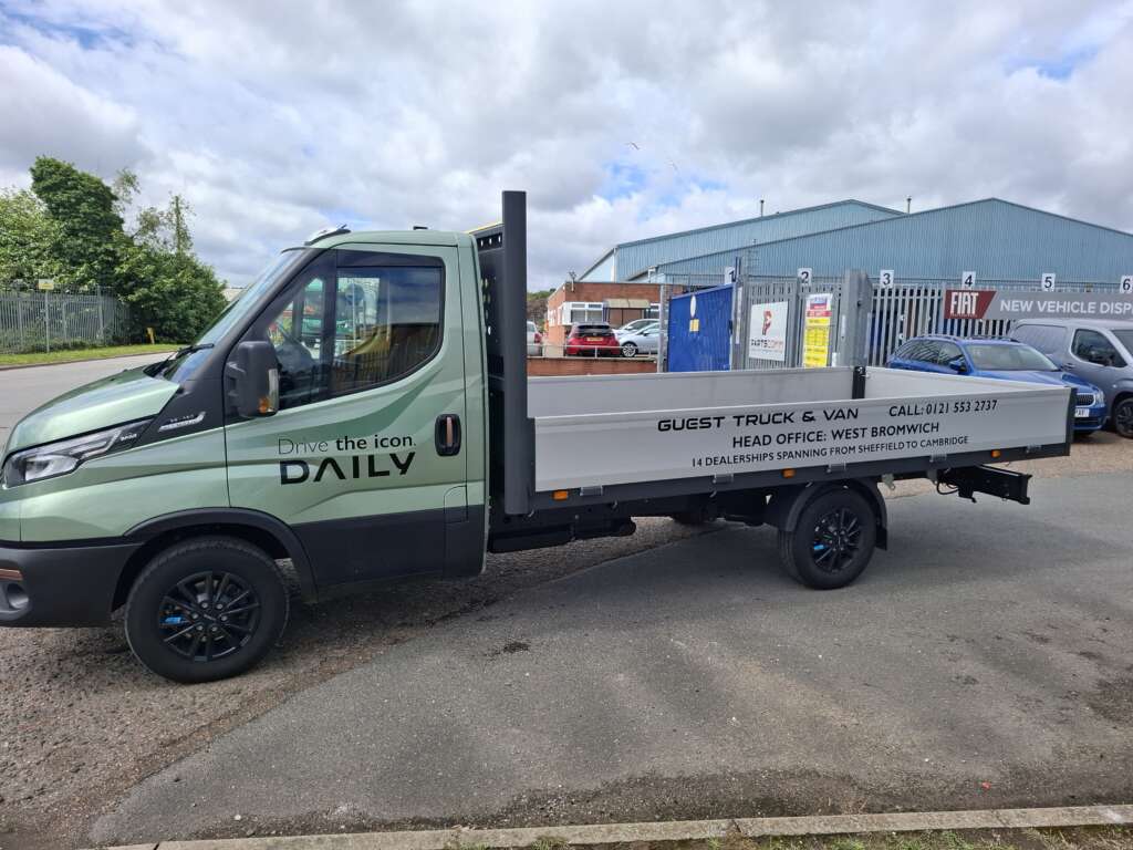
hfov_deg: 73.9
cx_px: 566
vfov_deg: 58.9
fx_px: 753
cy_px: 425
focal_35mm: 23
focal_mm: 5.54
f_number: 1.8
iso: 50
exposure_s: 1/1727
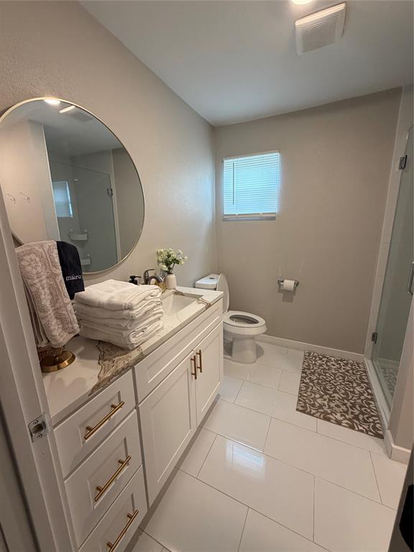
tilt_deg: -12.4
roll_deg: +1.4
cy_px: 276
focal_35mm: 14
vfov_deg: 102.1
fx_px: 223
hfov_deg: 85.7
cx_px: 207
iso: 320
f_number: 2.2
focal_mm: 2.22
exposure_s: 1/120
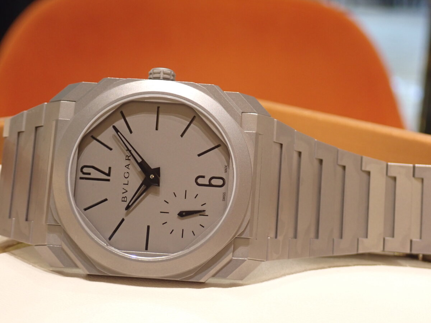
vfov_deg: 20.7
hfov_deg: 27.4
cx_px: 216
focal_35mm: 71
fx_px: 884
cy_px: 162
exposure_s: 1/60
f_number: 3.9
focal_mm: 12.73
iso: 320
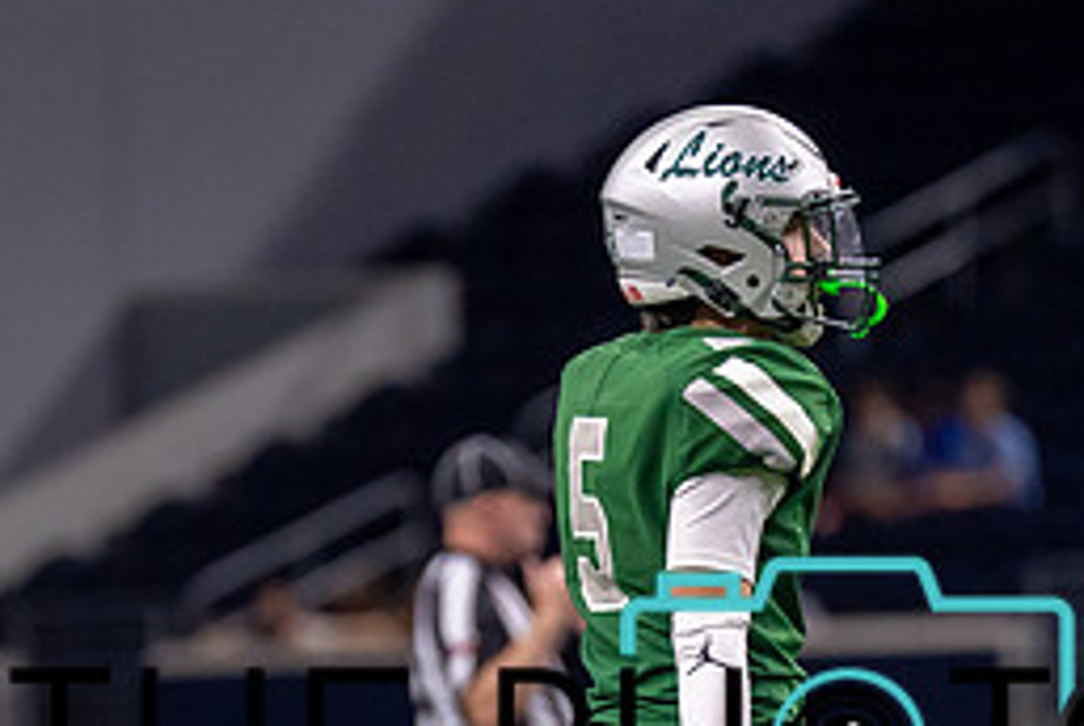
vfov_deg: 2.0
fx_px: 20589
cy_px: 811
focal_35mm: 683
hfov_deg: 3.0
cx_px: 417
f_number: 2.8
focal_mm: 200
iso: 2500
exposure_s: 1/1000
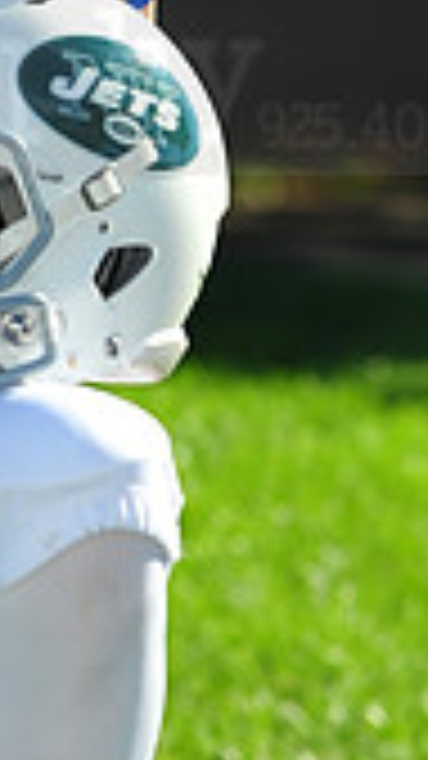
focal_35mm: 467
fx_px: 9427
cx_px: -324
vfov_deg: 4.6
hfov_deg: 2.6
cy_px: 31
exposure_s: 1/2000
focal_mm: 130
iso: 400
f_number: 4.5
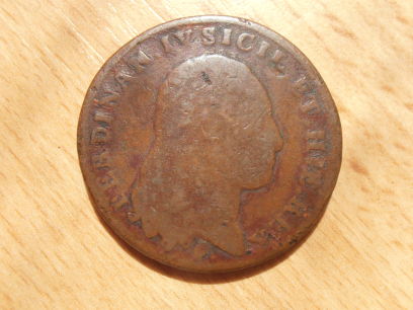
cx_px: 206
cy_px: 155
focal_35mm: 37
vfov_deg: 38.7
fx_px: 441
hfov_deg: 50.1
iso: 400
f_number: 9.9
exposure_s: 1/500
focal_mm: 6.61
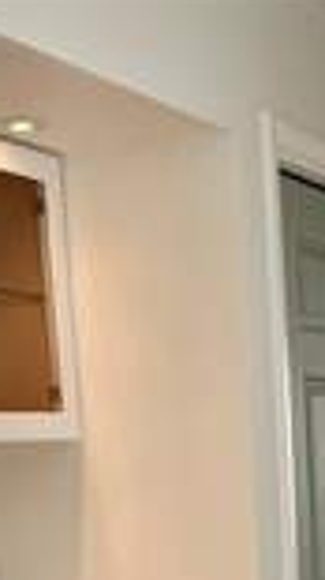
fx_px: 1243
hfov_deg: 14.6
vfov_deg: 24.3
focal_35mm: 81
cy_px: 651
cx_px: 336
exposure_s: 1/728
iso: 100
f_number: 1.78
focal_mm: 6.76
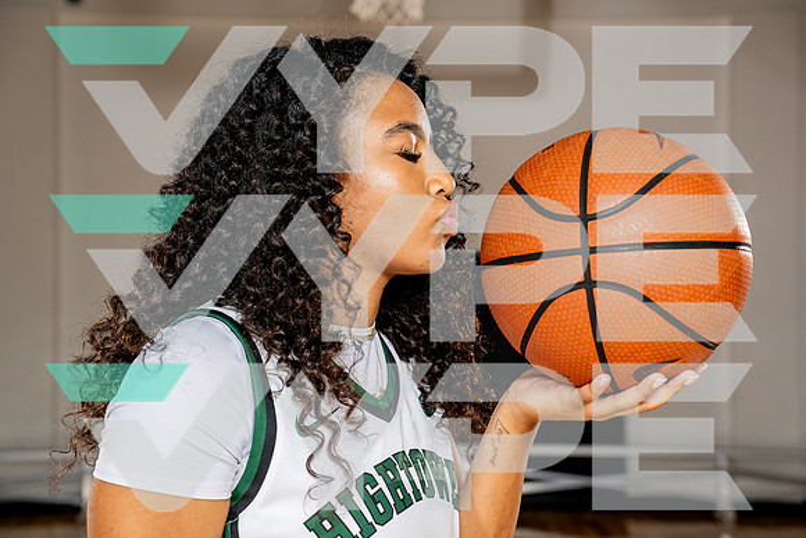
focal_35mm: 64
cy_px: 269
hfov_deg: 31.4
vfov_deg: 21.3
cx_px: 403
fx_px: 1433
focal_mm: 64
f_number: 5.6
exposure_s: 1/250
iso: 200
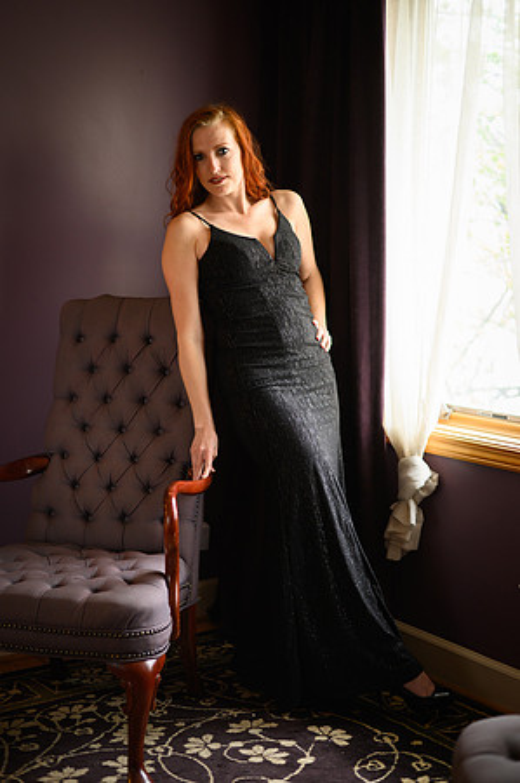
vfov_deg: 39.6
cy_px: 392
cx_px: 260
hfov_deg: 26.9
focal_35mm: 50
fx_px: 1086
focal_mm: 50
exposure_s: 1/80
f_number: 1.8
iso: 400
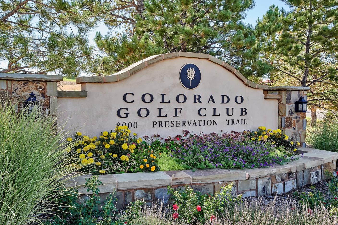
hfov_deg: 55.8
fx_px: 319
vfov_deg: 38.9
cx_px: 173
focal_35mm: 34
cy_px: 109
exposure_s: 1/200
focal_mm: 30
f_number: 10
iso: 400
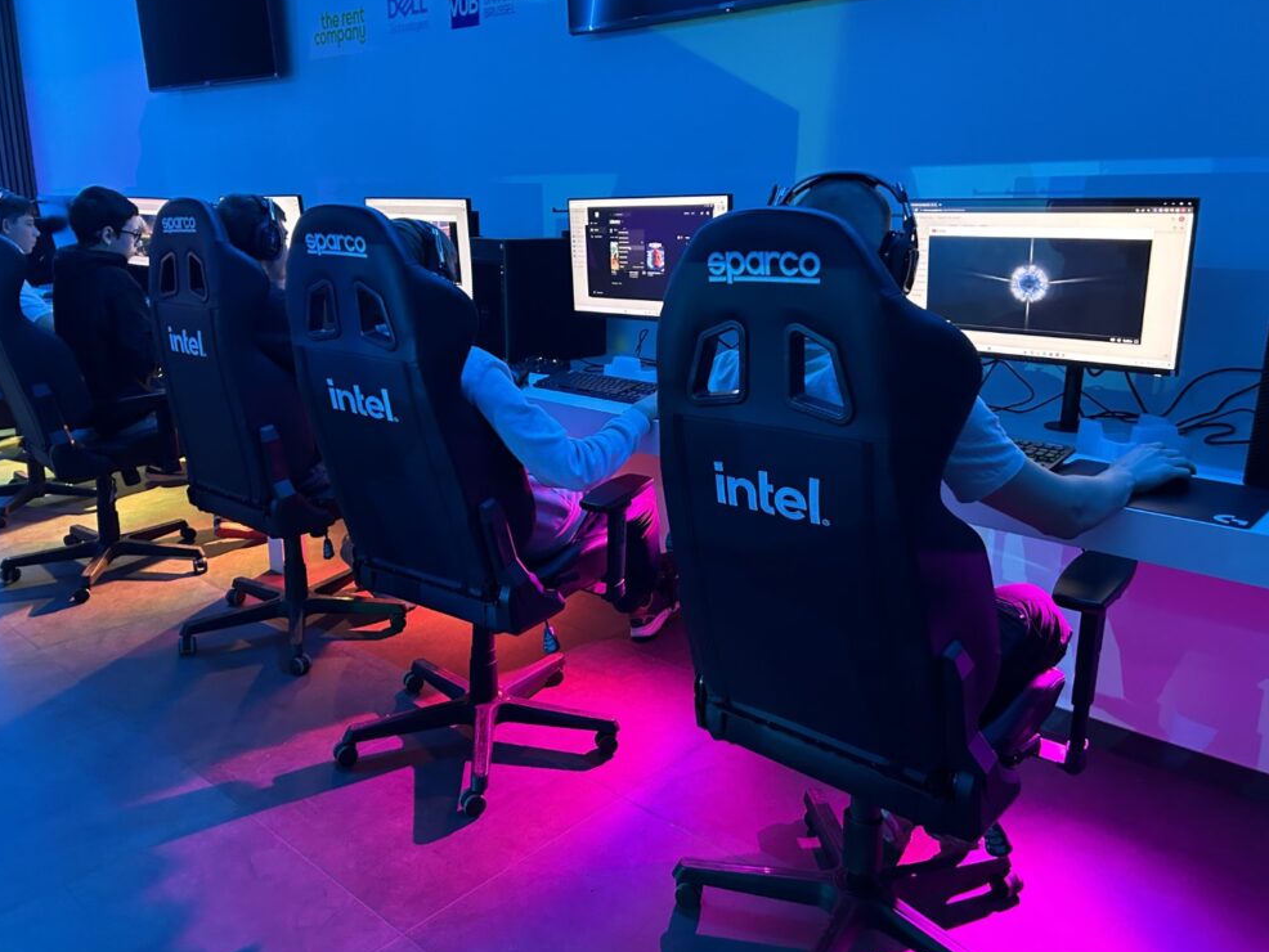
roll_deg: +0.4
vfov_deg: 51.4
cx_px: 611
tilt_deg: -15.0
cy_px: 475
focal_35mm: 27
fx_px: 990
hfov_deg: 65.3
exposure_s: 1/40
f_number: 1.5
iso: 640
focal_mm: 5.7
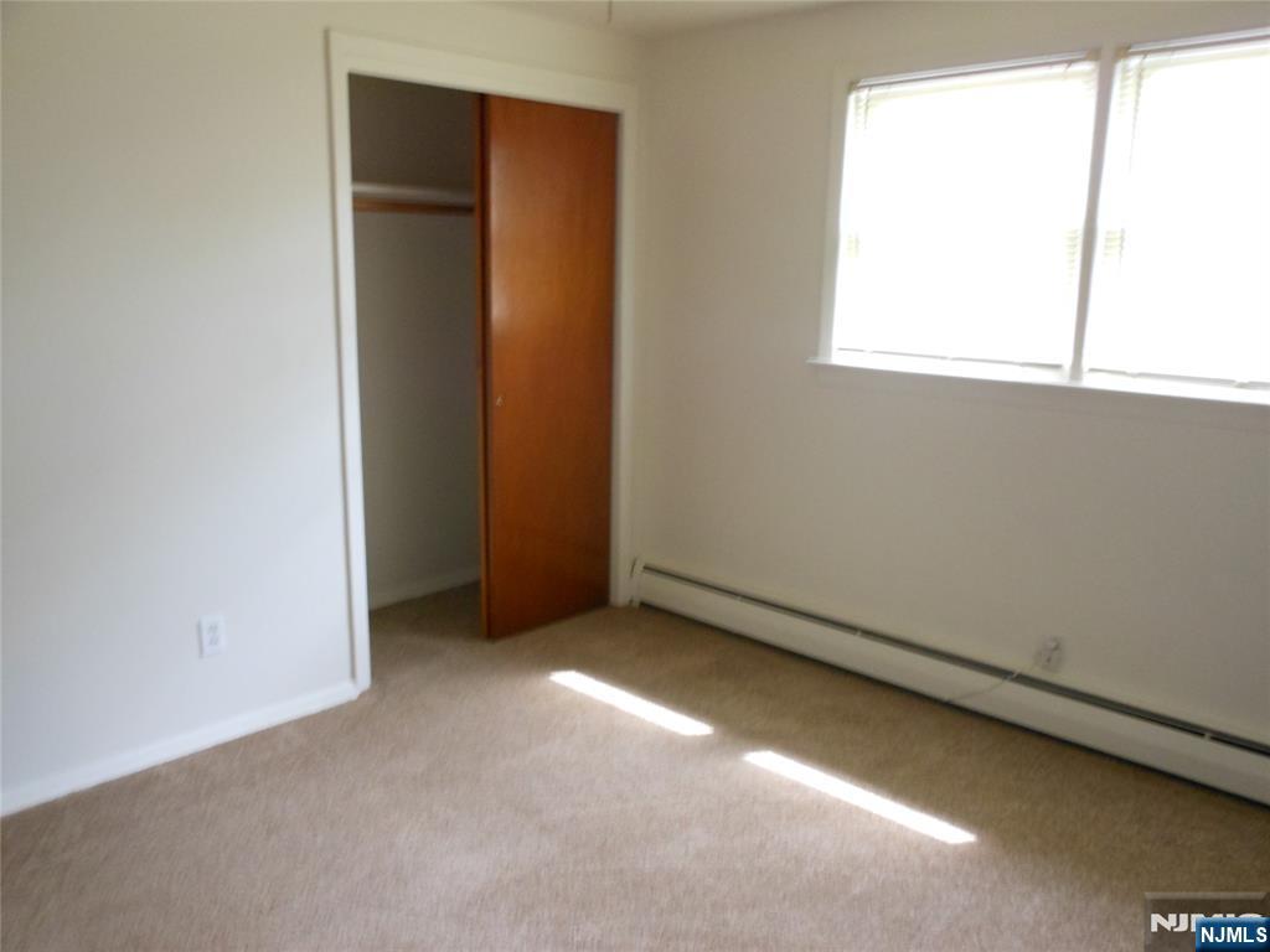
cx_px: 635
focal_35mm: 28
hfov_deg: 63.4
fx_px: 1027
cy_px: 476
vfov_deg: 49.7
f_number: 3.7
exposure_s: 1/30
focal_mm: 5
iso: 320
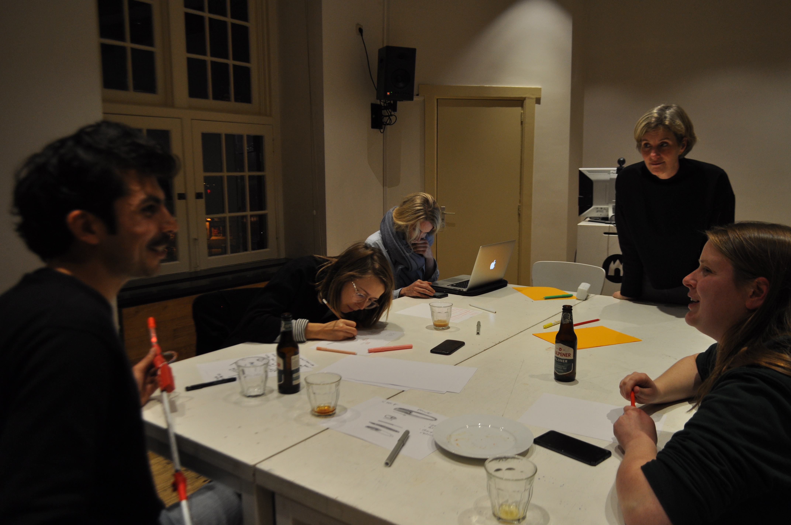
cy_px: 262
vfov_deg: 47.8
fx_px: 593
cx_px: 396
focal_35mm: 27
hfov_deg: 67.4
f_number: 4
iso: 400
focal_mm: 18
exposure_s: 1/60
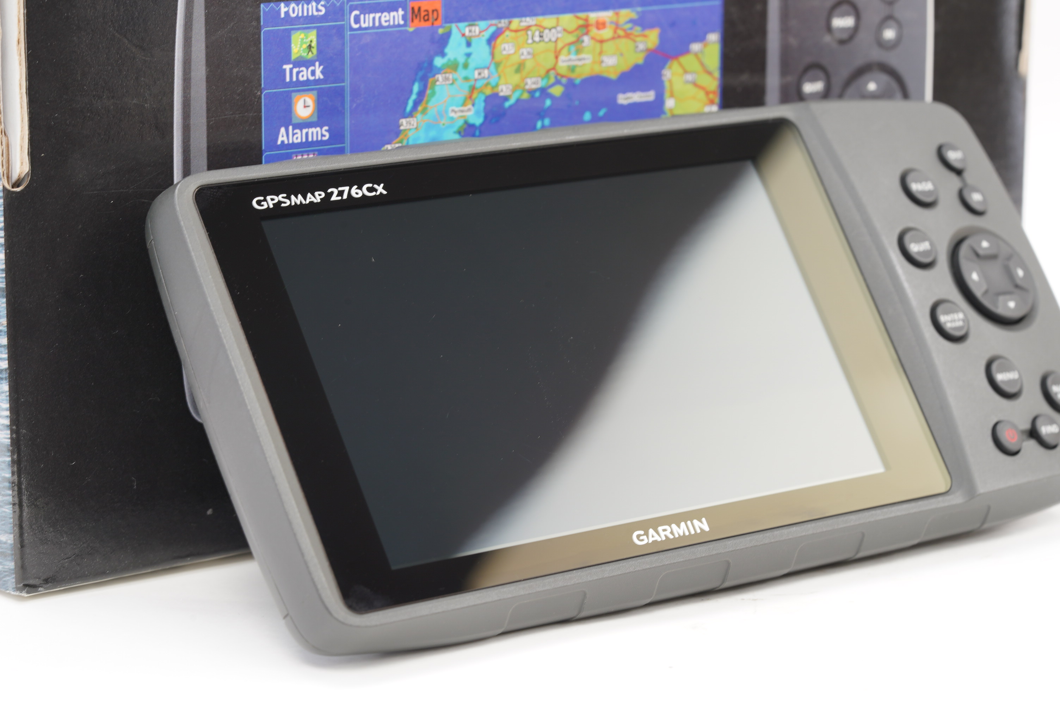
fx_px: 2648
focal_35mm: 90
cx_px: 530
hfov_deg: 22.6
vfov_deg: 15.2
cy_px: 352
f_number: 11
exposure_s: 1/1.25
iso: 200
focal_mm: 90
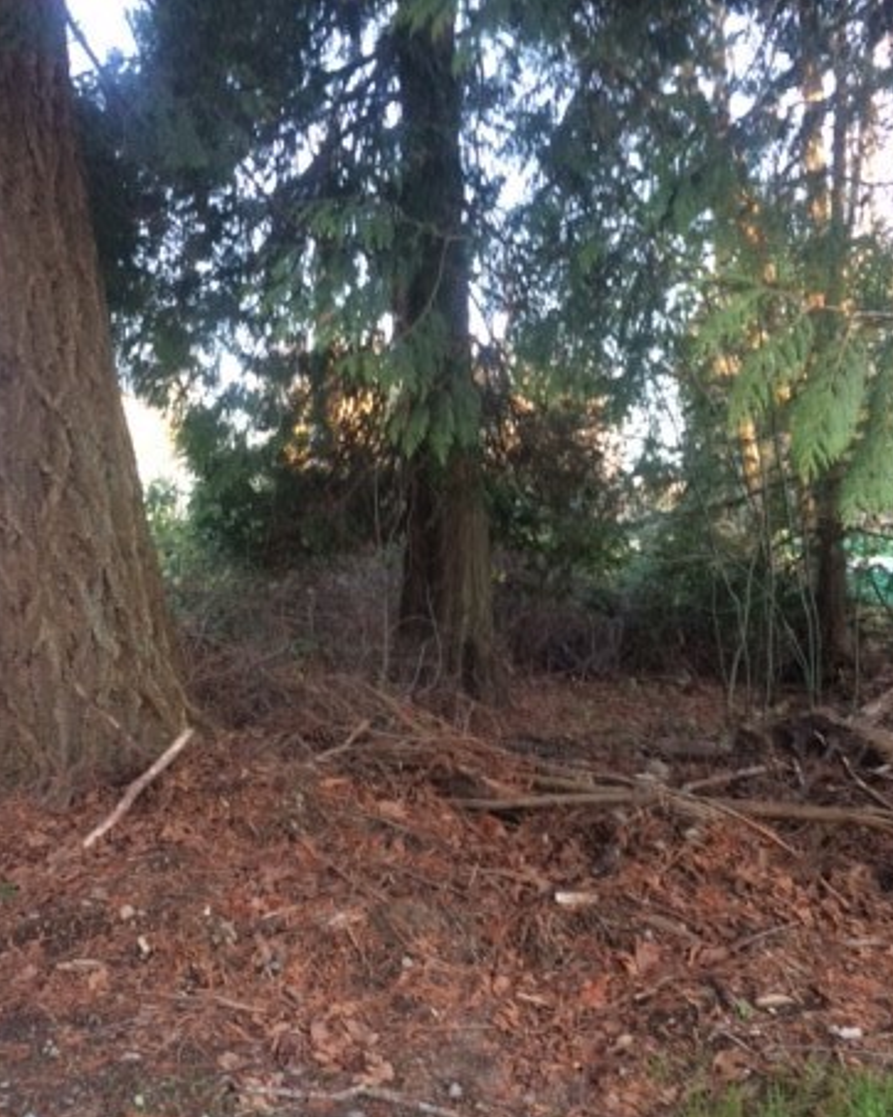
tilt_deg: -5.0
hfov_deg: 37.3
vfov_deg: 45.4
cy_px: 708
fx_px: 1322
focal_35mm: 40
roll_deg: -0.5
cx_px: 412
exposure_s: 1/30
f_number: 2.2
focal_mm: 4.15
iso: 100
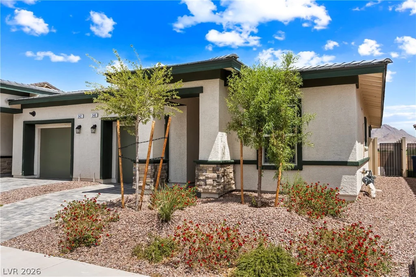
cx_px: 208
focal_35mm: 28
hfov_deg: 65.5
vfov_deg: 46.4
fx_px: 323
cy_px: 138
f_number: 8
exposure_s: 1/8000
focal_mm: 19
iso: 400
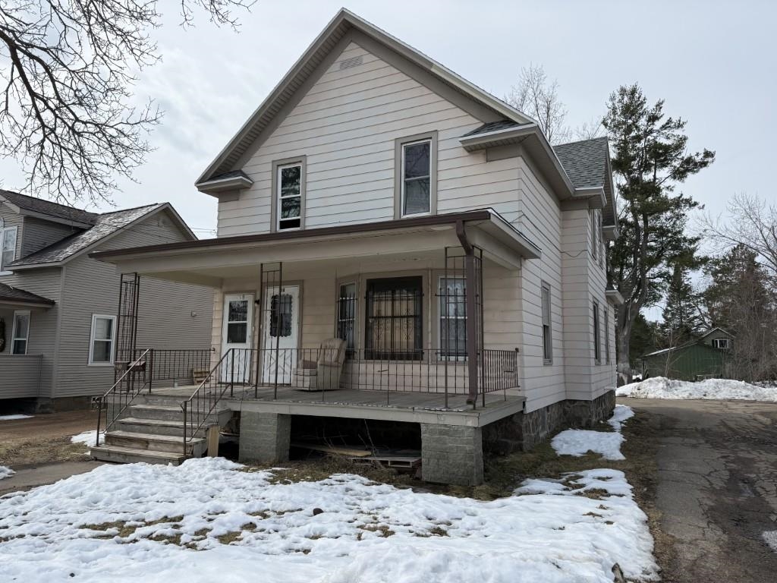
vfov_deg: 56.8
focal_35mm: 24
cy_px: 292
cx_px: 388
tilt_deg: +8.1
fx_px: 539
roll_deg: -0.2
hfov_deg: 71.6
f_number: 1.78
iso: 80
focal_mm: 6.76
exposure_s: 1/5319
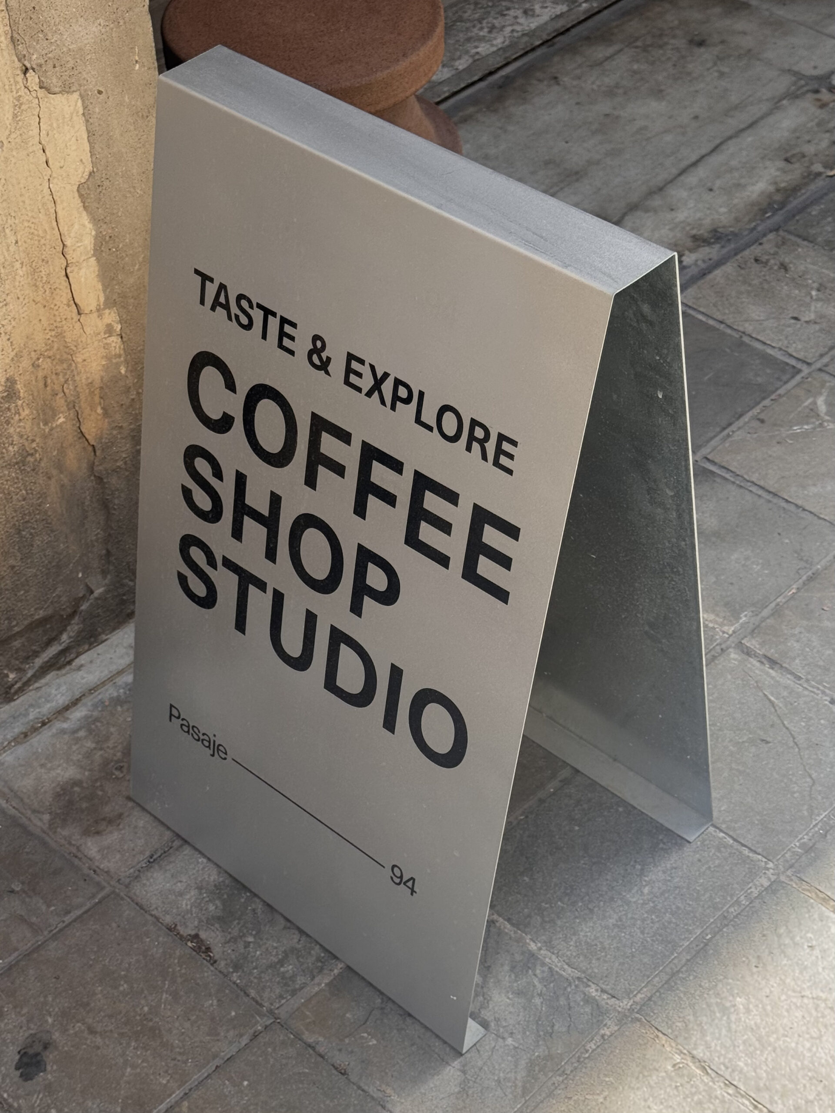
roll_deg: +4.1
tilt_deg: -44.8
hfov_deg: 30.3
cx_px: 418
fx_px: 1544
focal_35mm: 48
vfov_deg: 39.7
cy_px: 556
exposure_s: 1/633
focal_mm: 6.76
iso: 64
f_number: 1.78
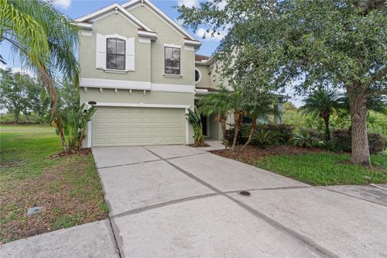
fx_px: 172
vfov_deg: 73.7
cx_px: 194
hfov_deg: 96.8
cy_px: 129
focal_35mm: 16
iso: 100
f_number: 8
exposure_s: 1/10
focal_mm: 16
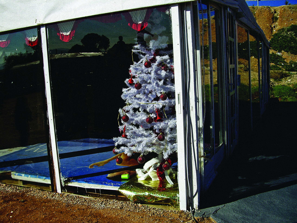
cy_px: 112
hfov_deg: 49.0
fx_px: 326
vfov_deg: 37.7
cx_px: 148
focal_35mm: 38
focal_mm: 7.9
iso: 50
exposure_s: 1/400
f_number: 5.6
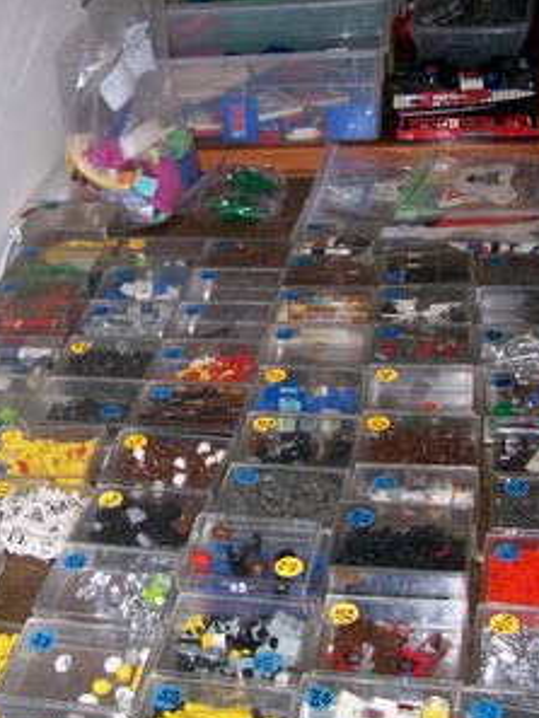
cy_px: 266
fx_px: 1141
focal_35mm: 55
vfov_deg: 34.7
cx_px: 191
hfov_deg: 26.5
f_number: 2.7
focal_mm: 5.6
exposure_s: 1/64
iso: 80
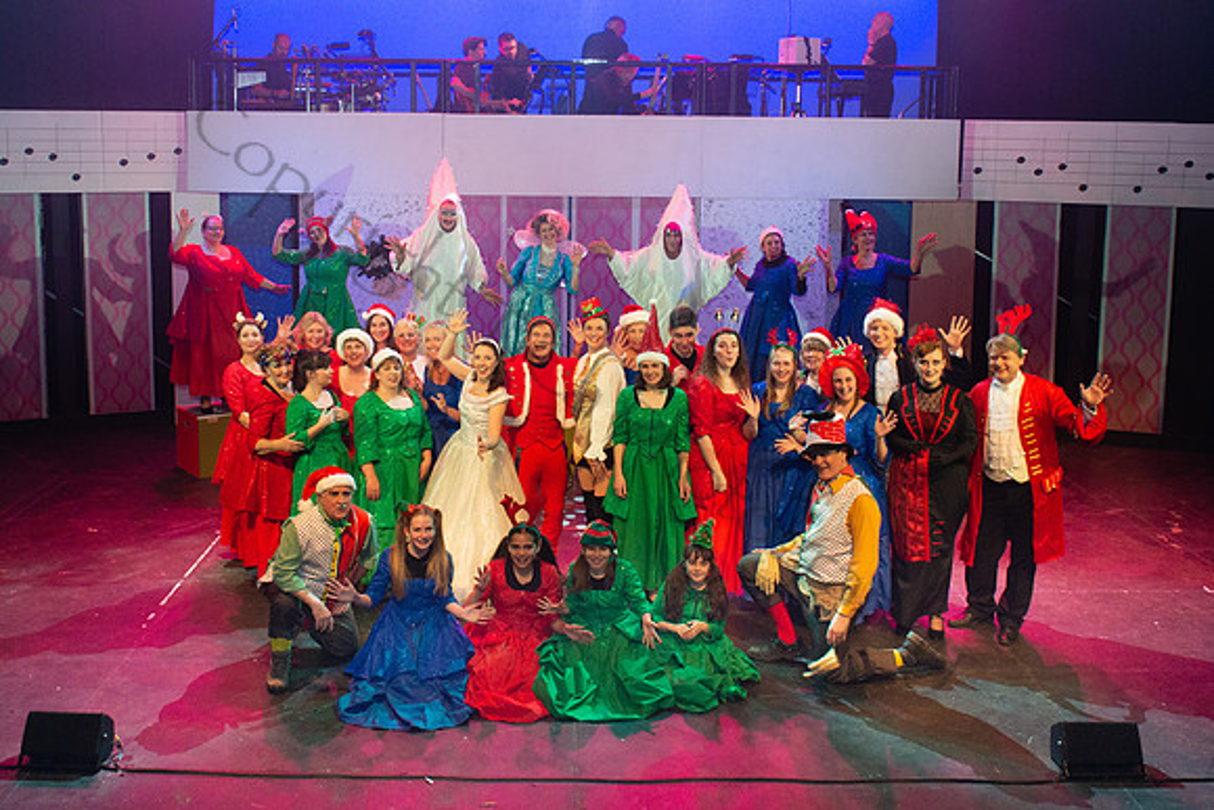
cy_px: 297
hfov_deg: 52.3
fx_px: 1236
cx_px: 567
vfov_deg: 36.1
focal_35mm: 37
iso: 1250
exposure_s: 1/60
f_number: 7.1
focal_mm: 24
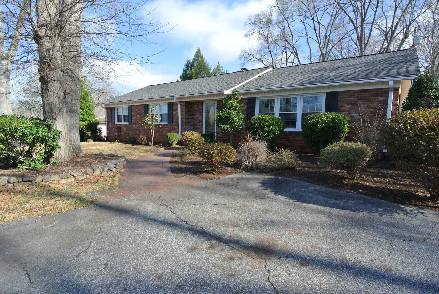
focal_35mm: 18
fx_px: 220
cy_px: 147
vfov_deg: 67.5
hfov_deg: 89.9
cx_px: 220
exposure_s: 1/320
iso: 100
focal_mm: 6.7
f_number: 4.5
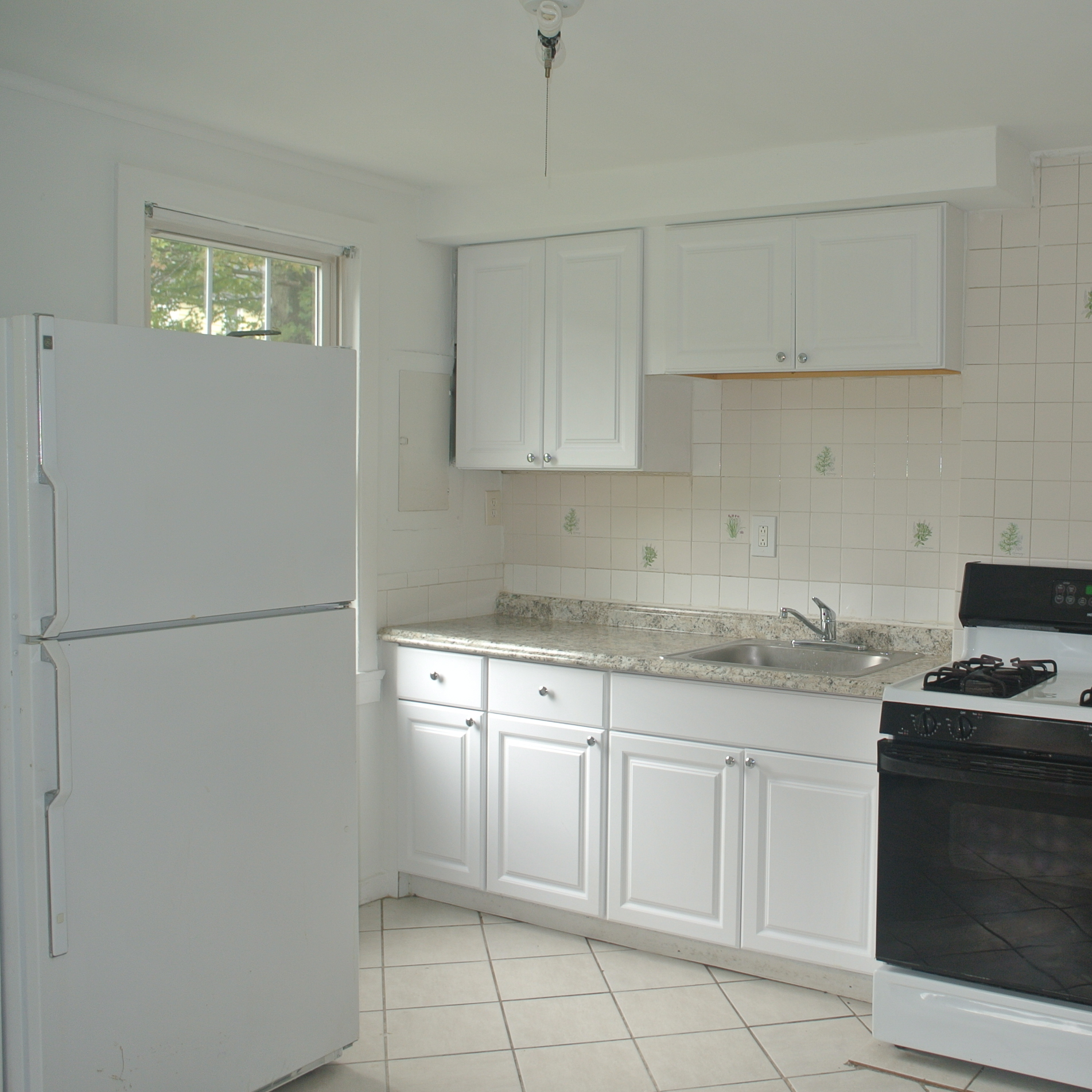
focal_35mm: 35
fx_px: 1249
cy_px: 543
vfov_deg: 47.2
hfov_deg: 46.1
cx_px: 767
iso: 100
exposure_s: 1/60
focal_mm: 10
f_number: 2.8
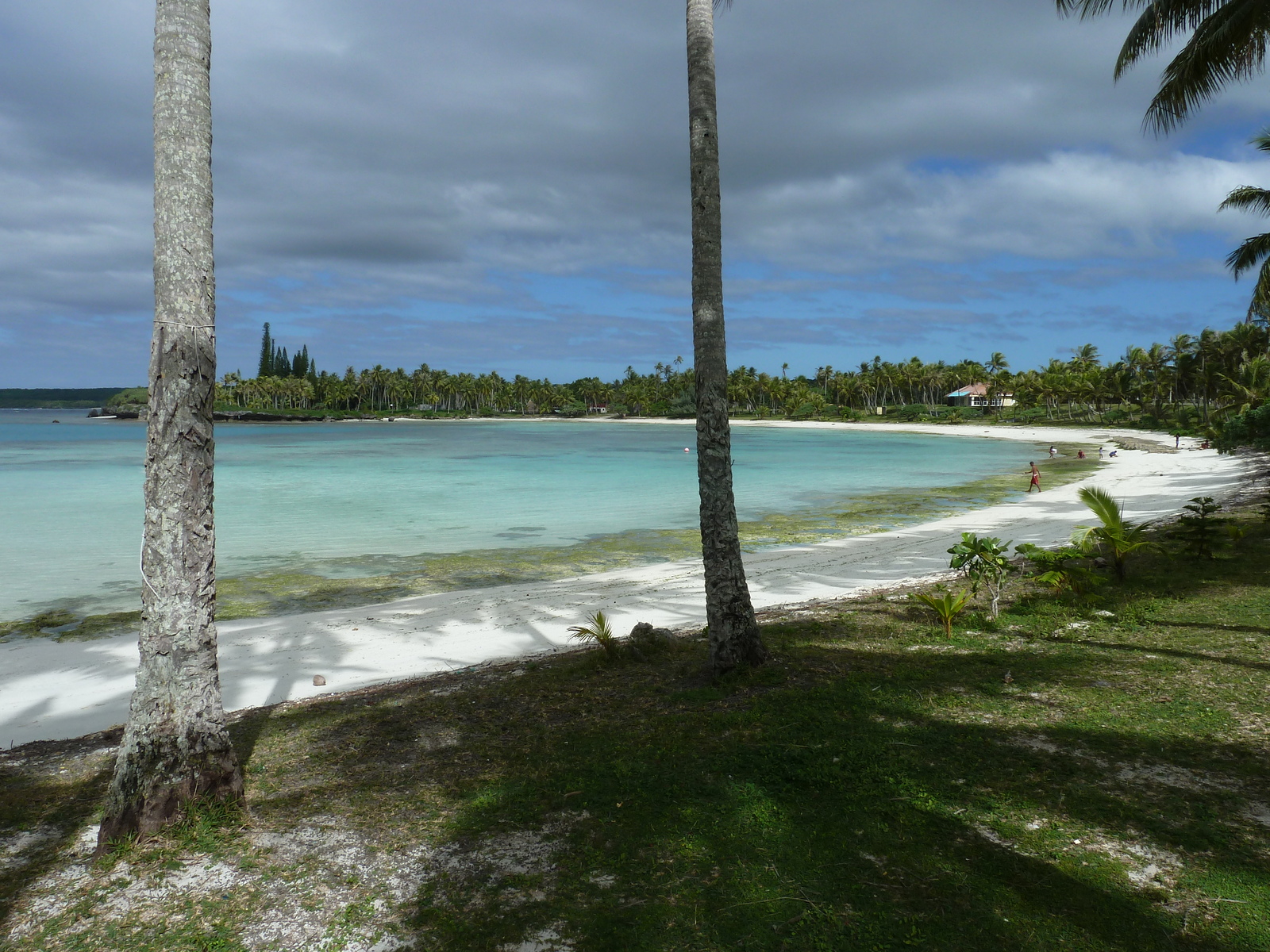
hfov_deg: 69.4
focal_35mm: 25
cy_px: 476
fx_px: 917
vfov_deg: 54.9
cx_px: 635
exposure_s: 1/500
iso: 80
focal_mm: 4.1
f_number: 5.6
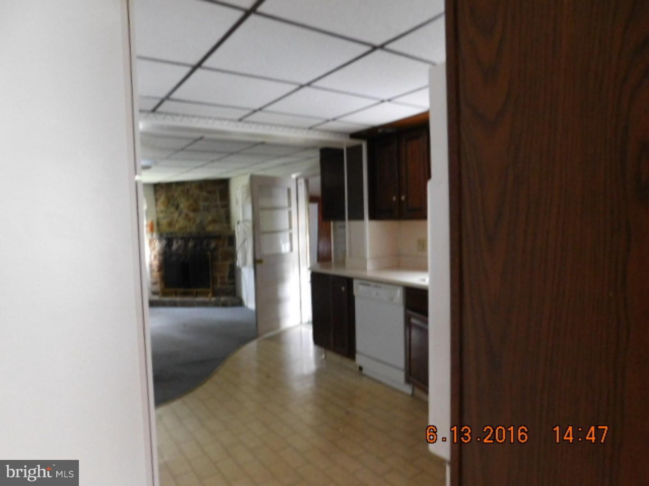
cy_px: 243
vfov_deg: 58.9
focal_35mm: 23
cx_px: 324
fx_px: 431
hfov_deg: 73.9
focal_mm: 4
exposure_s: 1/8
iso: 560
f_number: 3
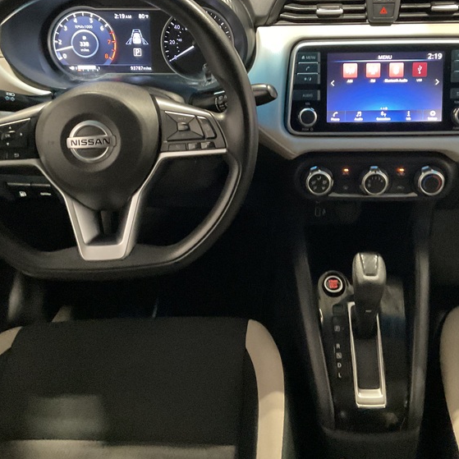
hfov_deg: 38.3
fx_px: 660
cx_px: 261
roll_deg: +1.0
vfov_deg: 38.1
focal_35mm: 44
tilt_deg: -33.6
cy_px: 167
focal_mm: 3
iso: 500
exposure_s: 1/30
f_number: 1.8
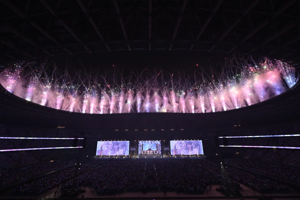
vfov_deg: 77.3
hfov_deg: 100.4
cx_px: 150
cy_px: 100
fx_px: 125
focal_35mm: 15
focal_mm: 15
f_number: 5.6
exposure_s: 1/250
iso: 640
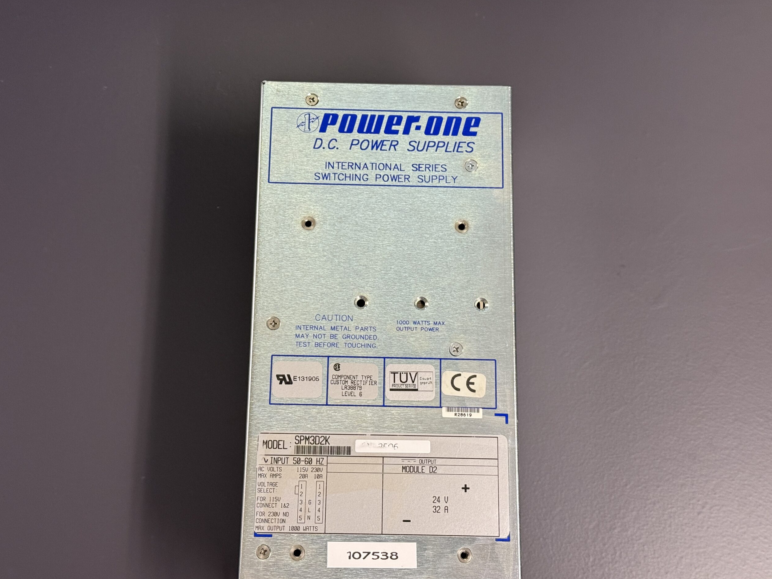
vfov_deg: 29.7
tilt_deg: -74.3
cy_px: 292
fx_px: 1093
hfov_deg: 38.9
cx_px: 382
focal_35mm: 49
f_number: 1.78
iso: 160
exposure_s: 1/50
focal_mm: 6.76
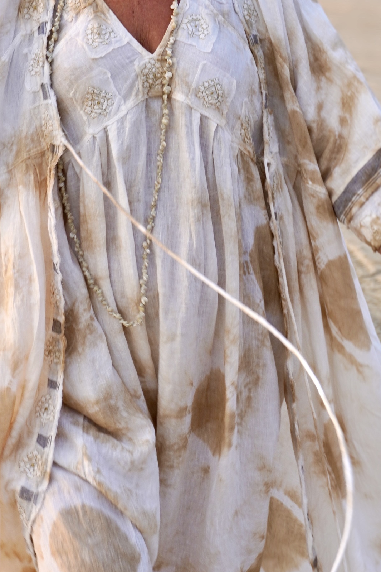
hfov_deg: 14.6
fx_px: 1489
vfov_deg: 21.7
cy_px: 235
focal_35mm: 94
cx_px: 218
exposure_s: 1/160
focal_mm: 39
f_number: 5.6
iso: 125
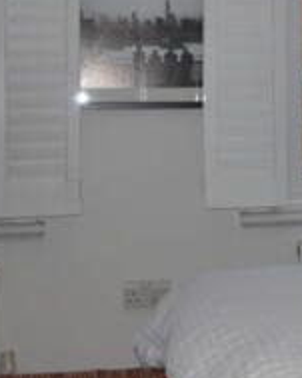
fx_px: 984
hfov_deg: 15.9
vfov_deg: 21.6
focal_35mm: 88
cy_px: 106
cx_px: 468
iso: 100
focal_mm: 18
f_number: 5
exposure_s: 1/200
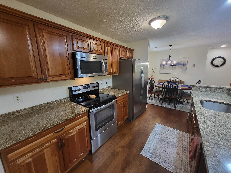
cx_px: 116
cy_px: 86
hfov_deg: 106.2
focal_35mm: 13
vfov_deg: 89.9
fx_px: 87
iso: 400
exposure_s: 1/60
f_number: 2.2
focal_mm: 1.74
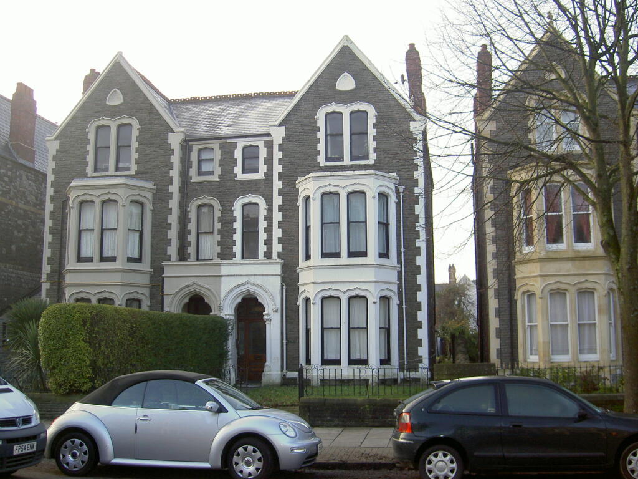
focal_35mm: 39
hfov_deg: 47.9
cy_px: 240
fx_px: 719
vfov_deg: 36.8
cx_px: 319
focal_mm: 8
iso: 100
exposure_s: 1/250
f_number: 2.8
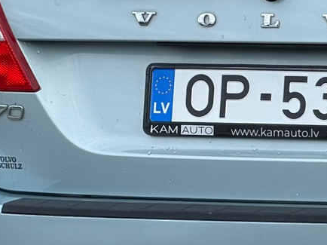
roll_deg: -0.5
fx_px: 4456
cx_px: 561
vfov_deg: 3.1
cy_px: 95
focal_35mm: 472
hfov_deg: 4.2
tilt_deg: -3.9
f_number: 2.8
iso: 50
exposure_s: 1/502
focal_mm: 16.89
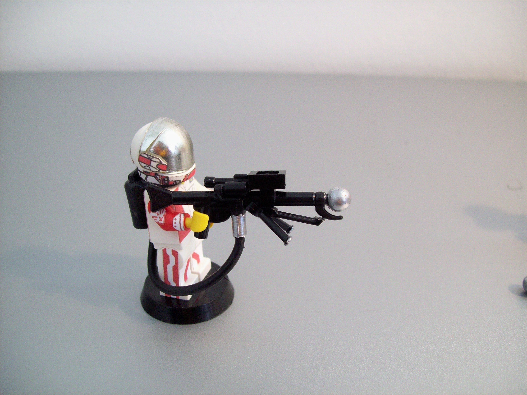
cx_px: 264
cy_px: 198
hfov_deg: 51.4
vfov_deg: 39.7
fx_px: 548
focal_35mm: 36
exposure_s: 1/12.4
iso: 160
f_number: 2.7
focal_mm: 6
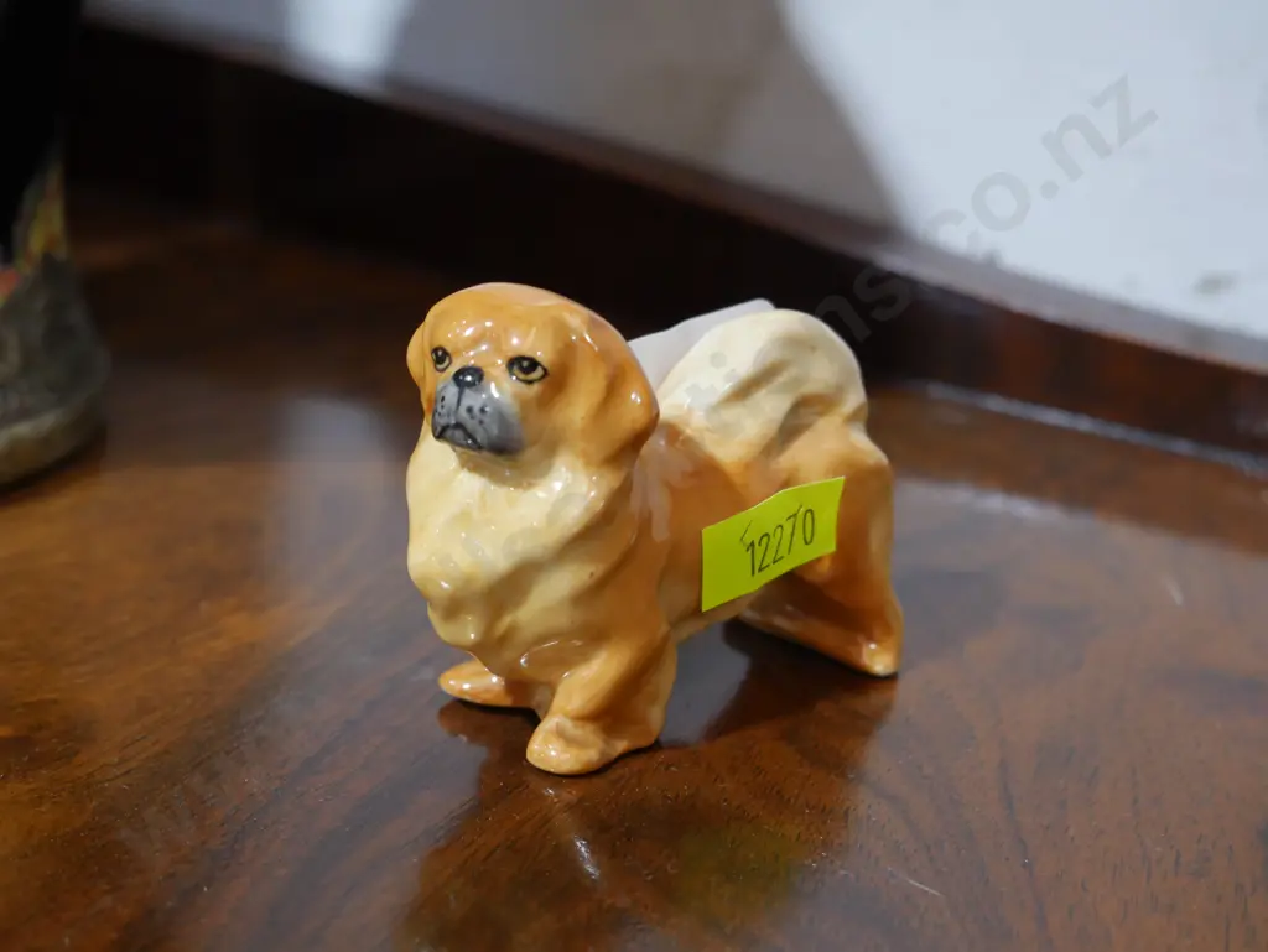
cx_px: 634
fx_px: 1832
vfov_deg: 29.1
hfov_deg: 38.2
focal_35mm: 50
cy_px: 476
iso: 1250
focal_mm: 25
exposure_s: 1/60
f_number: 5.3
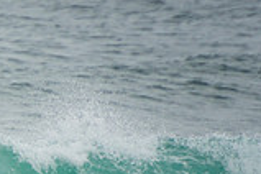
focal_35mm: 2226
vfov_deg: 0.6
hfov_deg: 0.9
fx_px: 16137
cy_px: 154
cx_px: -203
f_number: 5.6
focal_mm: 390
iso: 250
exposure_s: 1/1600
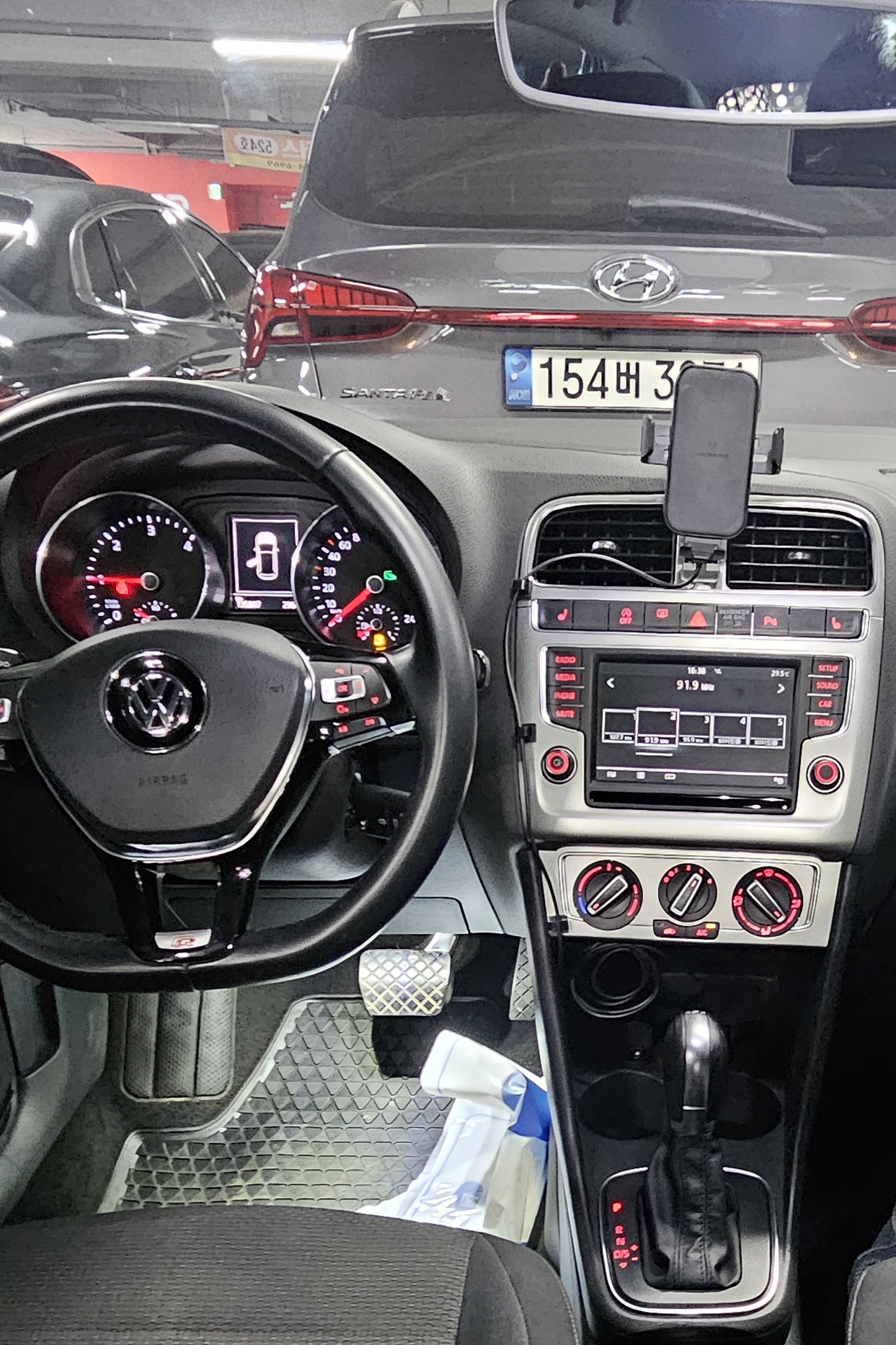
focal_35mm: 29
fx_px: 1083
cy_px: 951
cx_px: 652
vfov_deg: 61.3
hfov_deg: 43.8
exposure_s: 1/25
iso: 1000
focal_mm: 2.2
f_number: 2.2
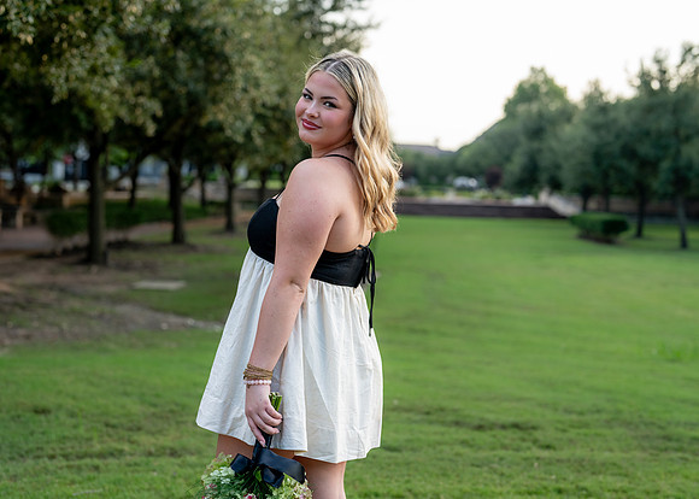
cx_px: 320
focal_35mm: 57
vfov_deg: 24.7
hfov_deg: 34.2
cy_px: 230
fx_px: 1137
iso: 250
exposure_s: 1/500
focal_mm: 50
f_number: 2.5
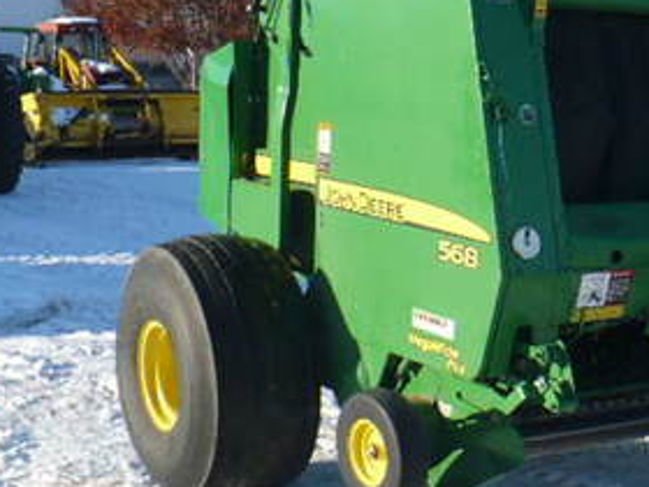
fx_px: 1350
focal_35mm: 72
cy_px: 186
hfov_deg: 26.3
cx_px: 561
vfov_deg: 20.4
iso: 100
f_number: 2.8
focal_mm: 6.1
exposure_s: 1/1000
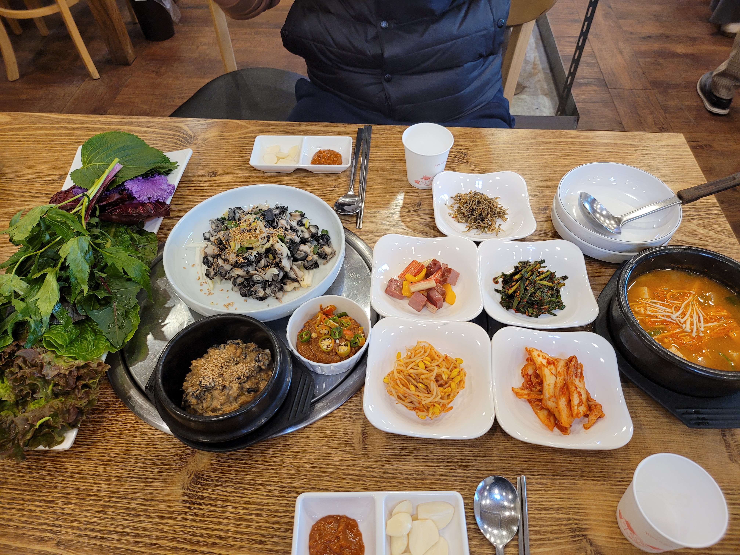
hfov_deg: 67.3
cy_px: 278
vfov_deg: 53.1
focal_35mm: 26
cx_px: 370
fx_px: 556
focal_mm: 5
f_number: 1.8
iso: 200
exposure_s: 1/60
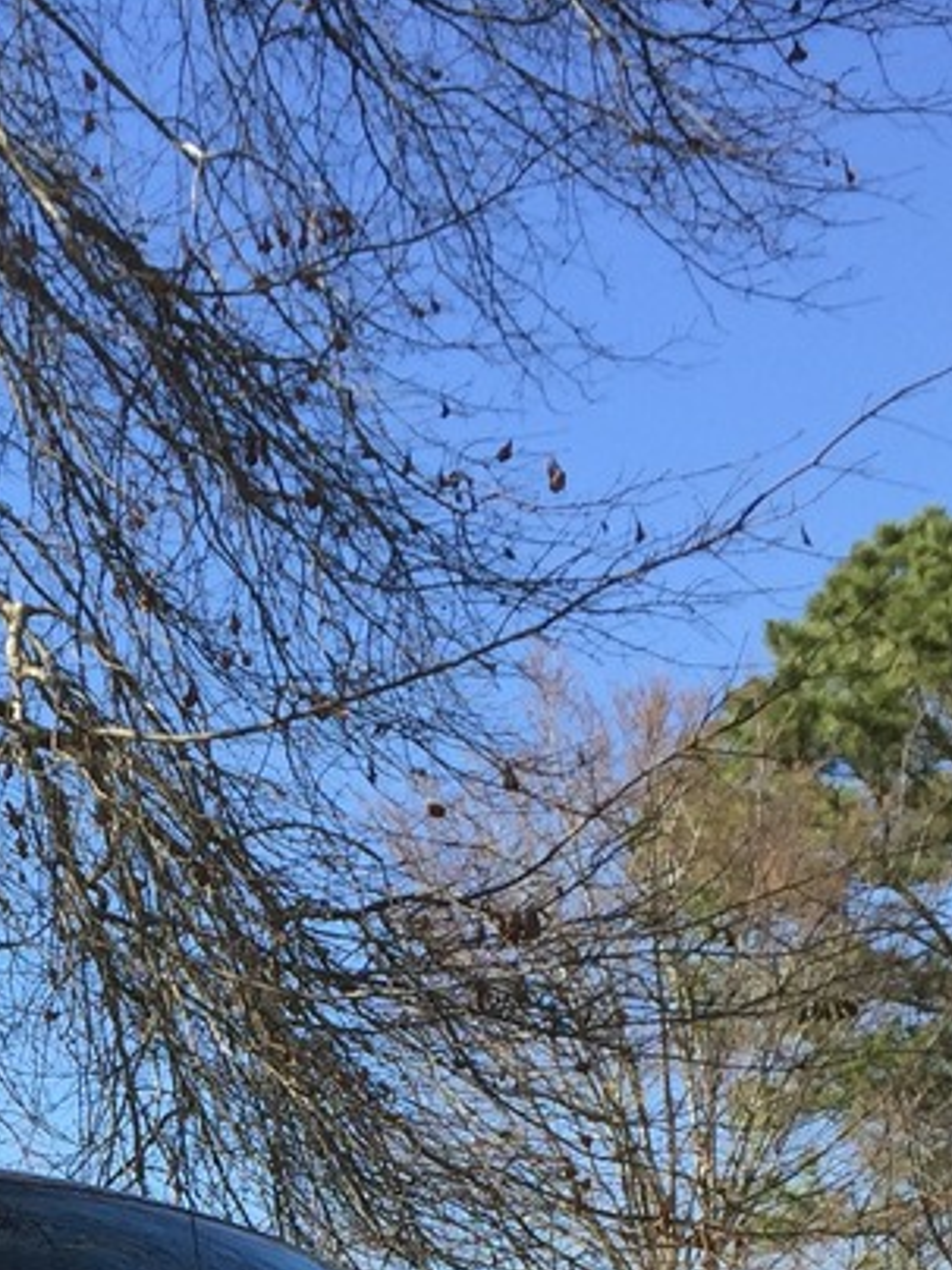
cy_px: 1759
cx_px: -330
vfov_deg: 18.3
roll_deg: -0.2
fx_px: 3594
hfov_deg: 14.4
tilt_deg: +0.3
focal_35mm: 98
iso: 32
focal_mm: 4.15
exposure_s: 1/989
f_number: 2.2
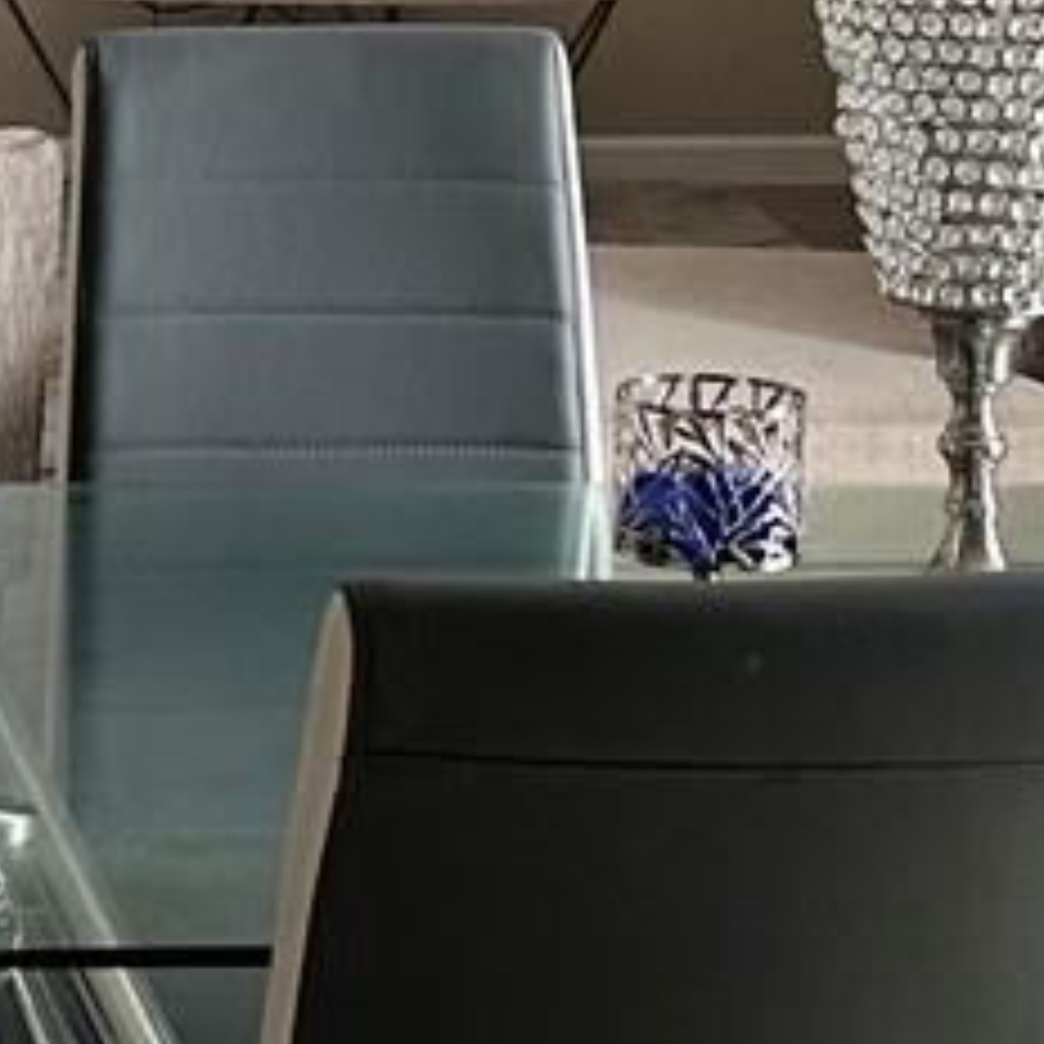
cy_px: -504
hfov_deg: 11.9
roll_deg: -1.0
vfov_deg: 11.5
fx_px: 4982
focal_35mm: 146
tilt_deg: -1.7
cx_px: 297
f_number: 1.78
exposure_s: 1/121
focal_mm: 6.86
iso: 125
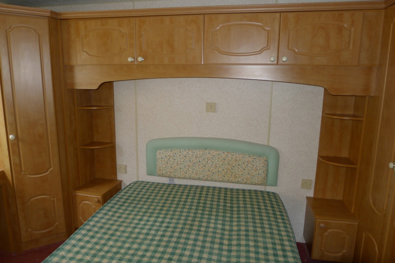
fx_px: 263
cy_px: 132
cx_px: 198
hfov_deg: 73.7
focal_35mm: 24
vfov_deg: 53.2
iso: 100
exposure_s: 1/60
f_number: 2
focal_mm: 5.1
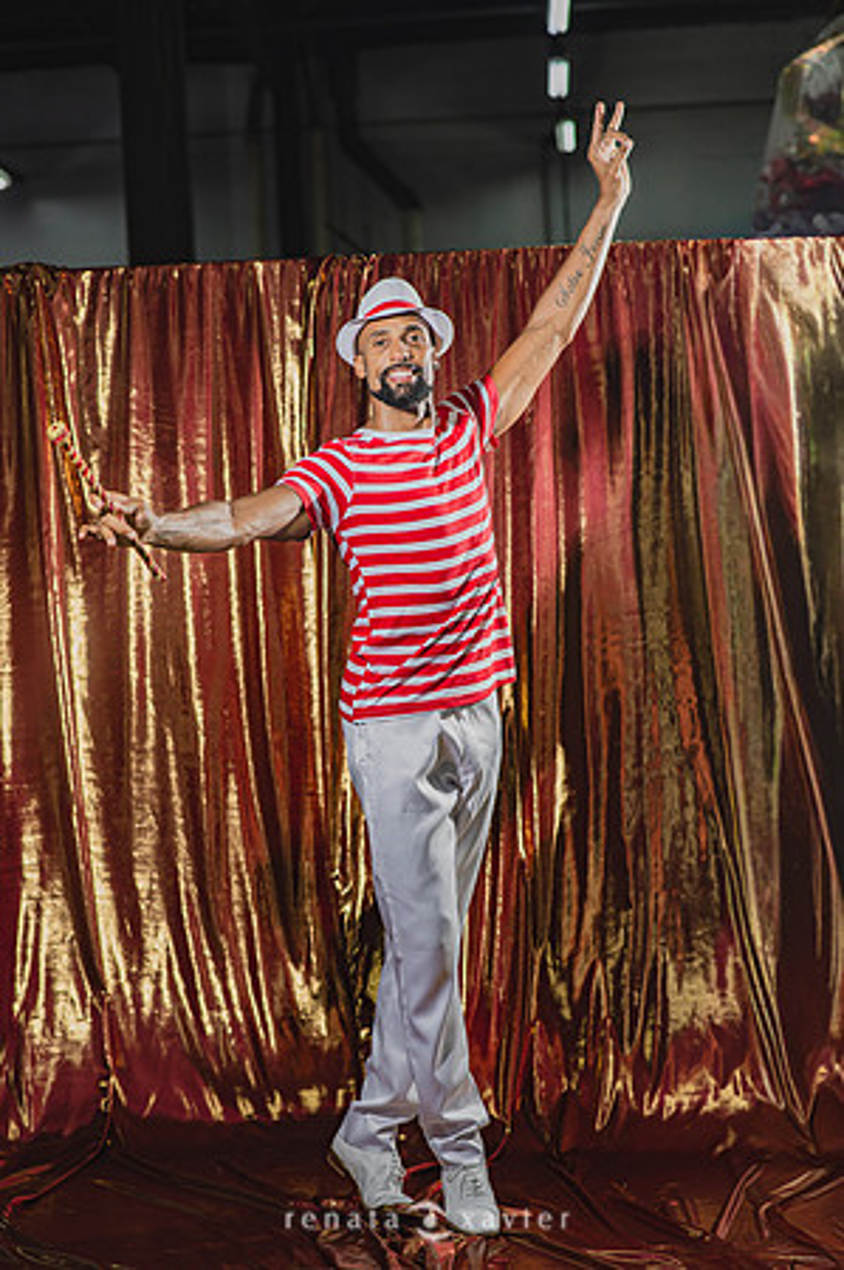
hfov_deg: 16.0
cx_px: 422
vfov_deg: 23.9
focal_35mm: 85
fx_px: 2996
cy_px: 635
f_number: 2.8
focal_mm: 85
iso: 200
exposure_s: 1/200
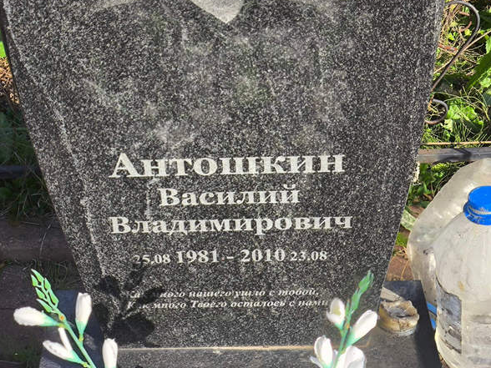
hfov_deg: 28.5
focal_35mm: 68
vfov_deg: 21.6
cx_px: 226
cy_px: 164
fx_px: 965
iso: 50
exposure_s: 1/927
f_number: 1.7
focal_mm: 4.71
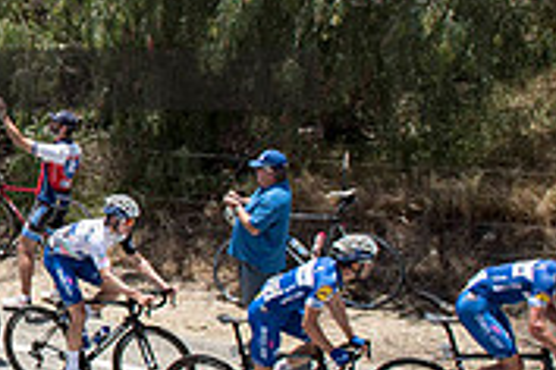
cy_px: 125
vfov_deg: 15.9
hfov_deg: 20.6
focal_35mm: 86
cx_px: -253
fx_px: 1328
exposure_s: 1/1000
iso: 100
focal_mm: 24
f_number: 4
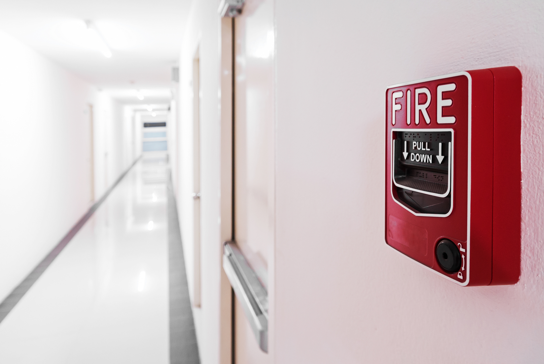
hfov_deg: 67.3
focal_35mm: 27
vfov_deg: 48.1
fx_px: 409
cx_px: 272
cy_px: 182
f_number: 3.5
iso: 200
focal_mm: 10
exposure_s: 1/3
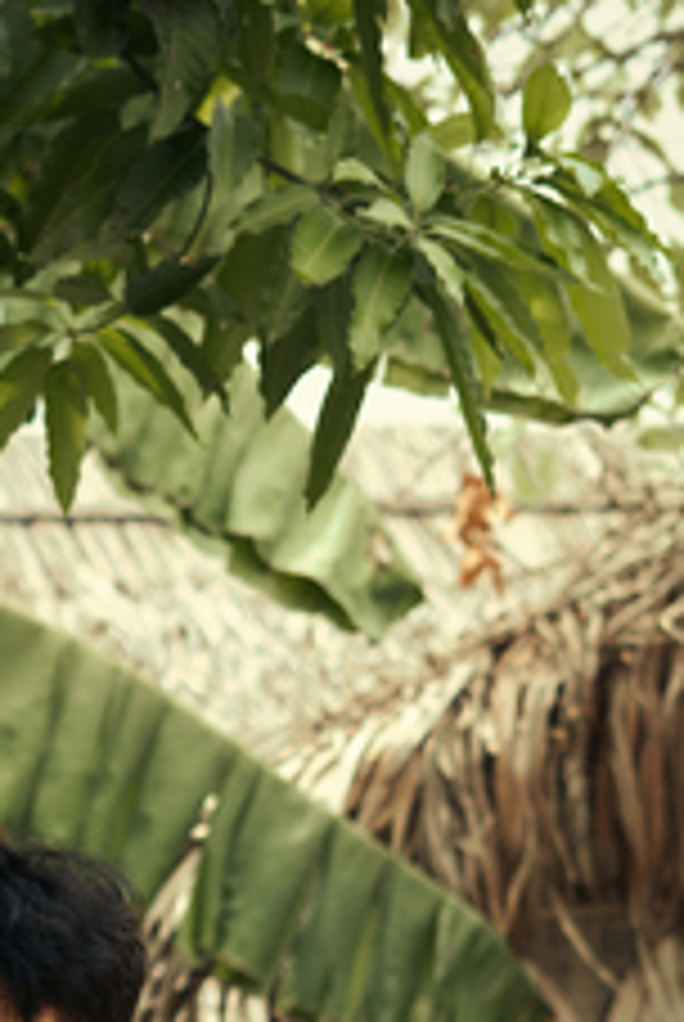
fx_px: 4688
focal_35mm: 165
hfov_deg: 8.3
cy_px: 1382
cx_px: -9
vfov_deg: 12.0
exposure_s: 1/2000
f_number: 3.2
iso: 250
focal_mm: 50
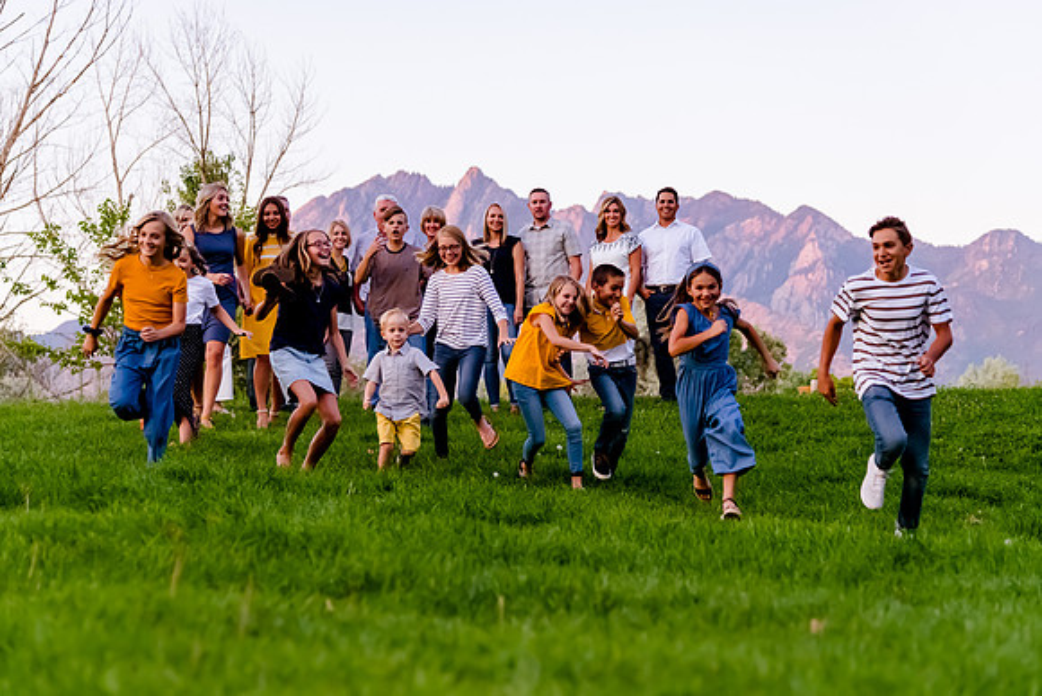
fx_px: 2227
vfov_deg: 17.7
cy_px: 335
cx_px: 530
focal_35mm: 77
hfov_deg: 26.3
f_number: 4
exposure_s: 1/500
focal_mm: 70
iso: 3200
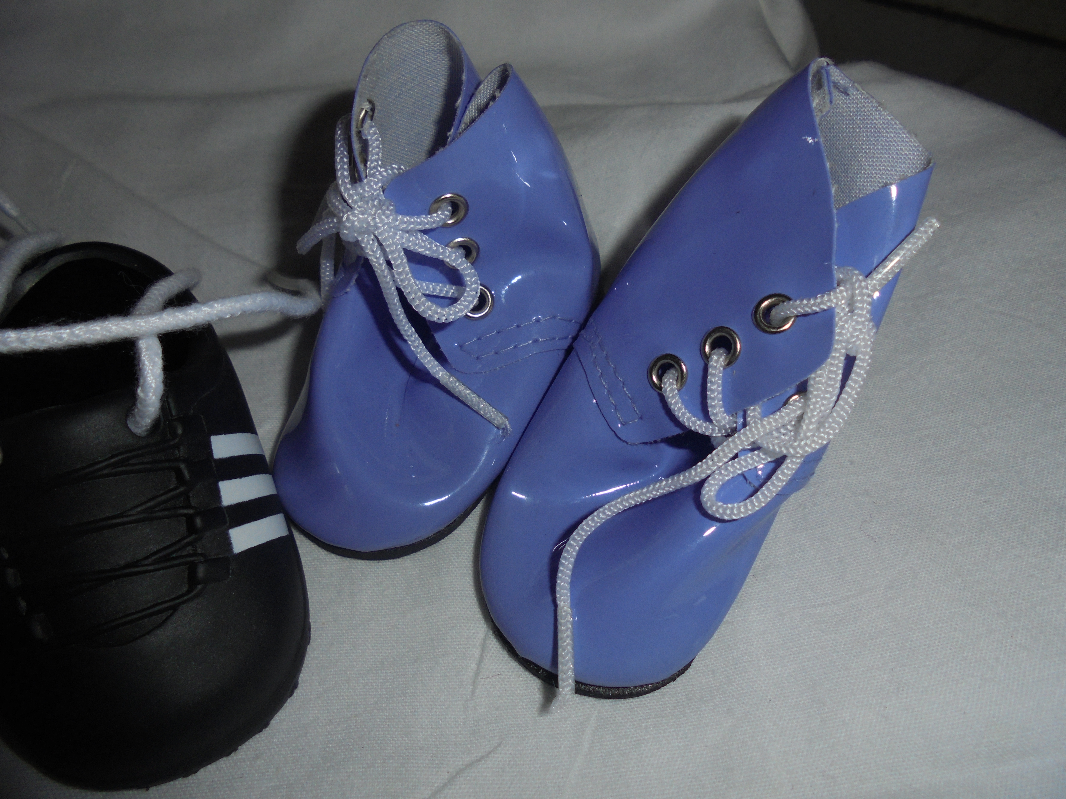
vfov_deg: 53.1
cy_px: 400
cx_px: 533
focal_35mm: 26
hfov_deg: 67.3
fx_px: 801
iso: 100
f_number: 11.5
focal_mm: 4.6
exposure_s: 1/30
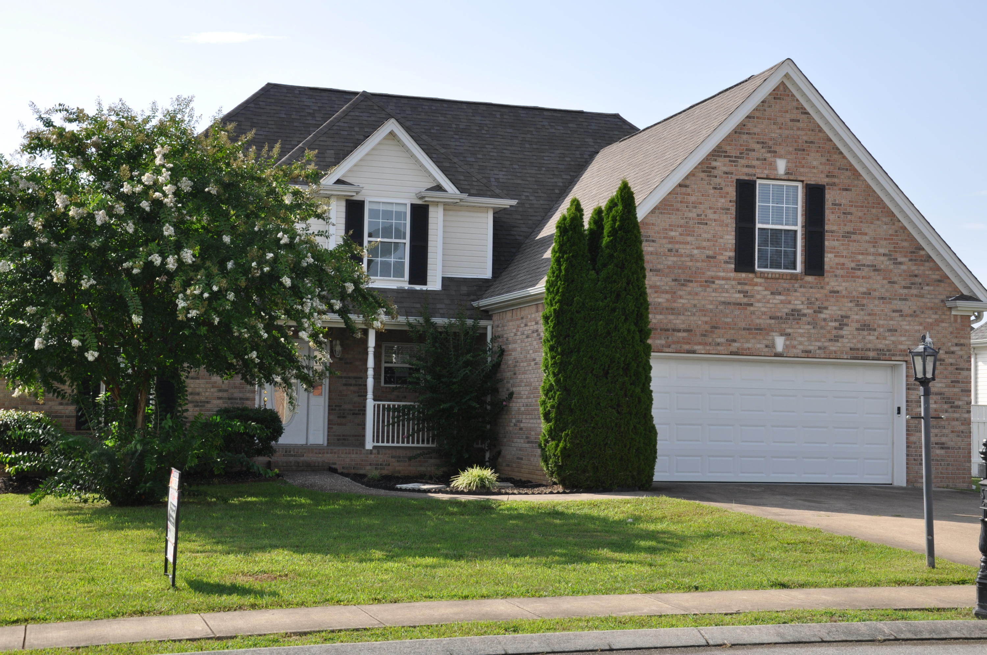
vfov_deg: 26.4
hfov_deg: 38.9
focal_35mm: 51
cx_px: 494
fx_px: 1396
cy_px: 328
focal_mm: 34
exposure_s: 1/200
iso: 200
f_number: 11
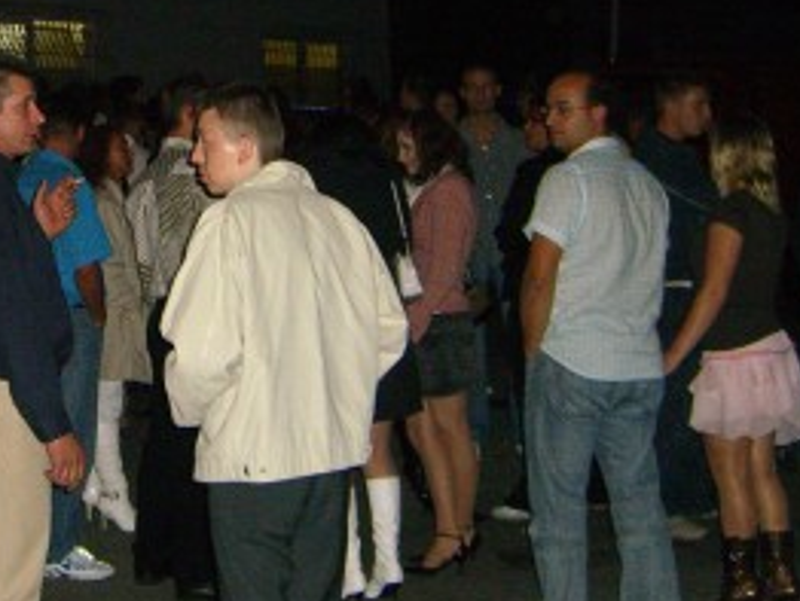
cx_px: 98
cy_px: 85
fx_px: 2012
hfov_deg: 22.0
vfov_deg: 16.8
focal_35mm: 87
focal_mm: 7.9
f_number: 2.8
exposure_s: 1/60
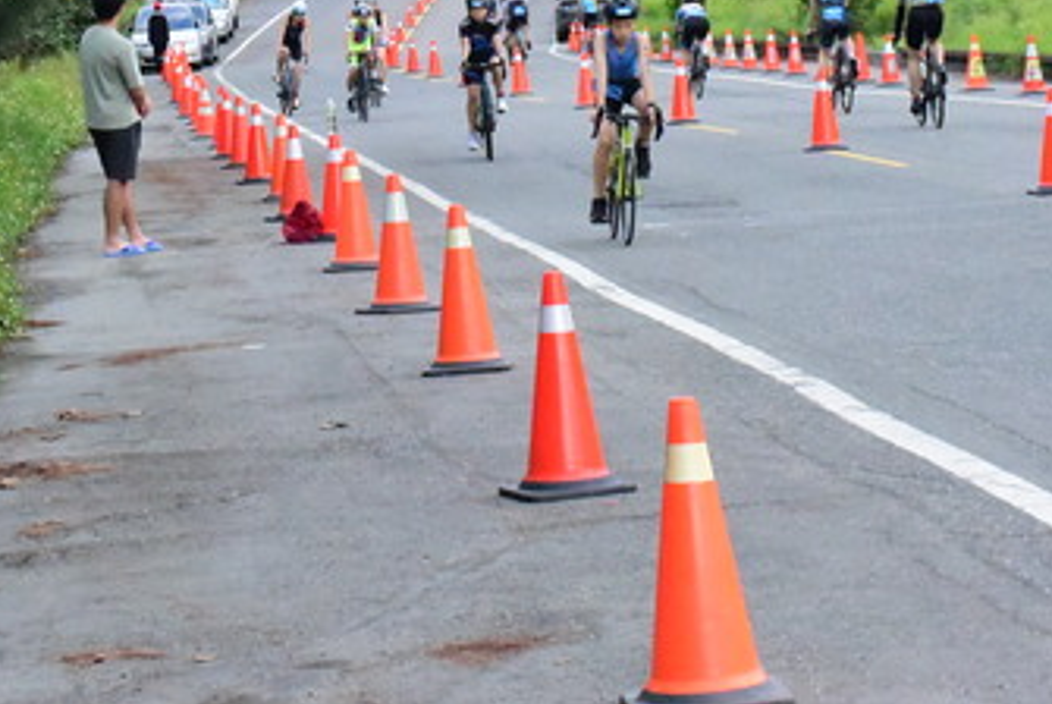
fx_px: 4767
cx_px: 637
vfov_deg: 8.4
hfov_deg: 12.6
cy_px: 46
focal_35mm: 163
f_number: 13
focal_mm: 70
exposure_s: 1/2500
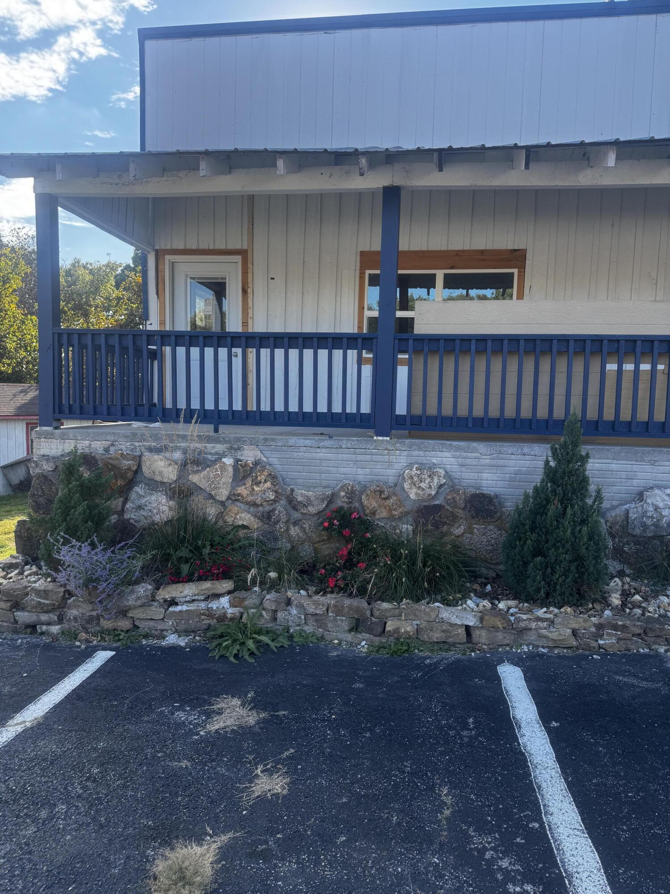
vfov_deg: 71.6
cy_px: 447
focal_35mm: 24
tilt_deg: -4.9
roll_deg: -1.8
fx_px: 619
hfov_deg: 56.8
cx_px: 335
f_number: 1.78
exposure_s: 1/900
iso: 80
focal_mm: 6.76
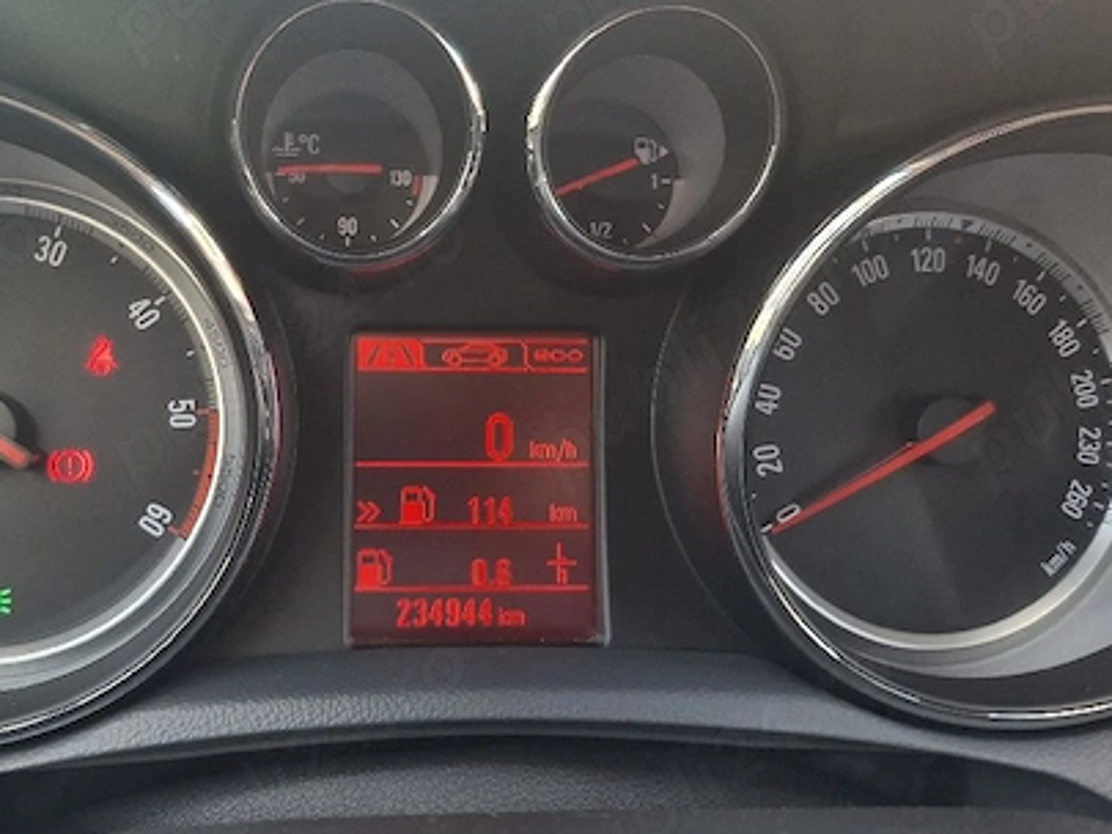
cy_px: 359
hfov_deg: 49.5
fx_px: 1189
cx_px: 398
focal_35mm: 37
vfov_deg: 38.6
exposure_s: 1/100
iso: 50
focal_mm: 4.69
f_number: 1.8
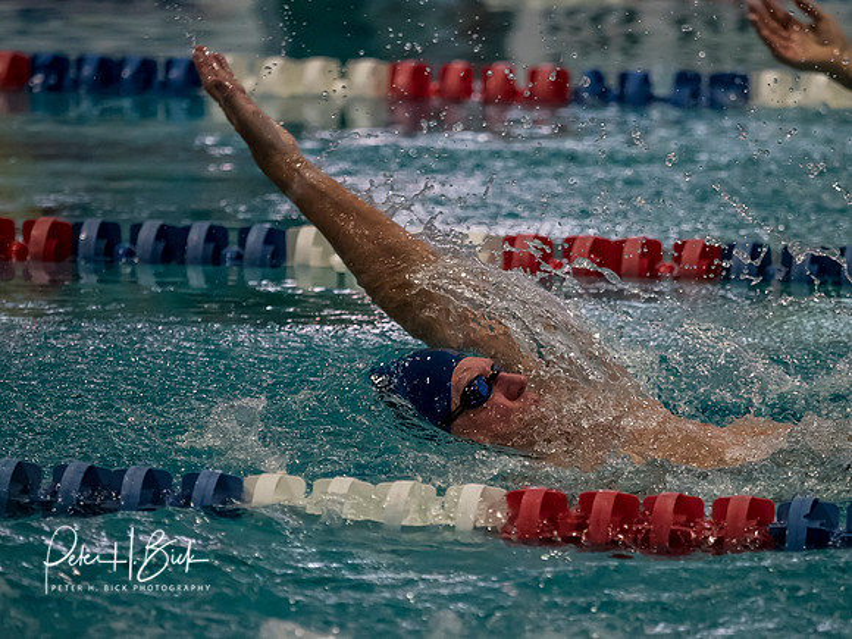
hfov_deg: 4.7
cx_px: 461
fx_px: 10394
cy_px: 312
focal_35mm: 422
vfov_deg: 3.5
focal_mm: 150
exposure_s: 1/1000
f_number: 2.8
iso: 2500
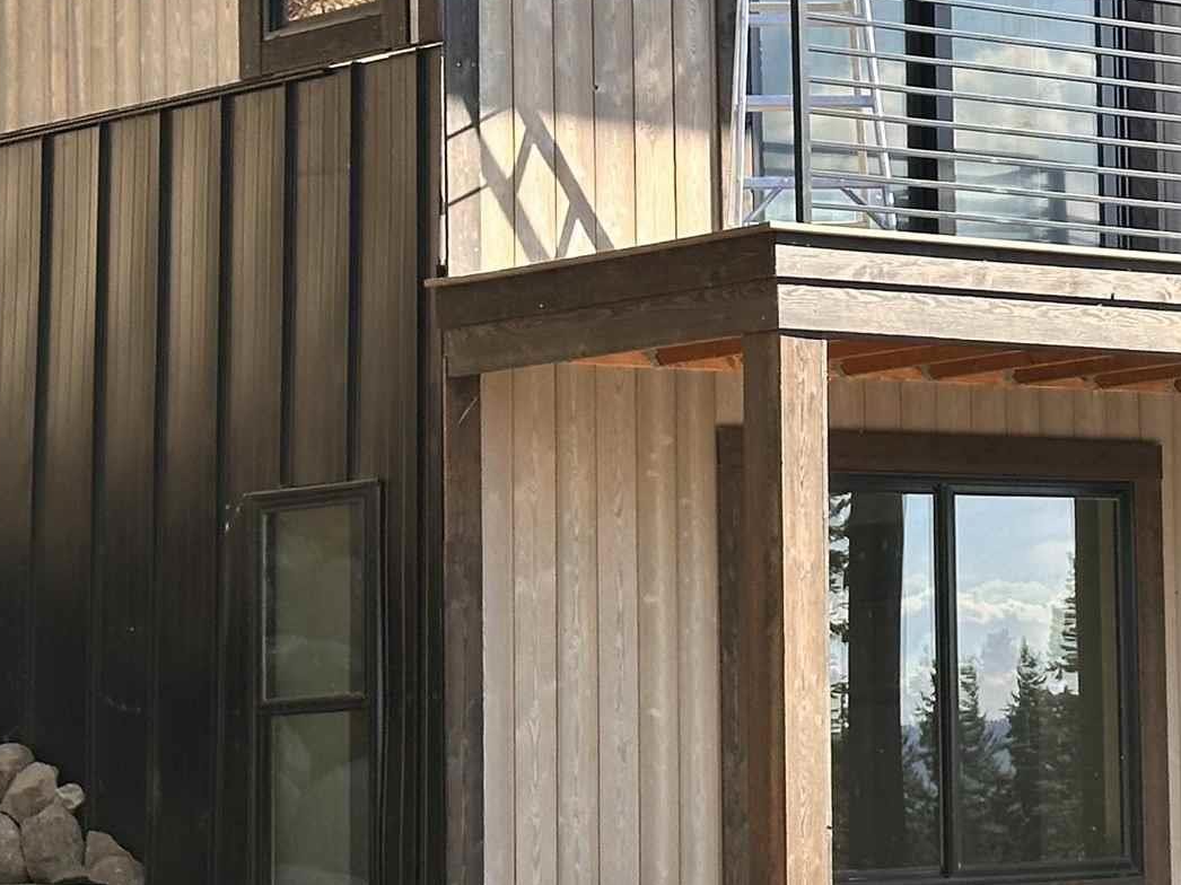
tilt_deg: +6.7
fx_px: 4809
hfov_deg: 13.5
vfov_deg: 10.5
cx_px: 1481
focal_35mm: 141
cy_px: 256
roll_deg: +2.2
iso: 64
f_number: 1.78
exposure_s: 1/894
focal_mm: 6.86
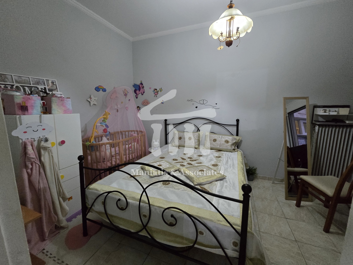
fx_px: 133
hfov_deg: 106.2
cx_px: 176
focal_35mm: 13
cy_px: 132
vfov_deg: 89.9
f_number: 2.2
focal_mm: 2.2
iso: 1000
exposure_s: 1/50
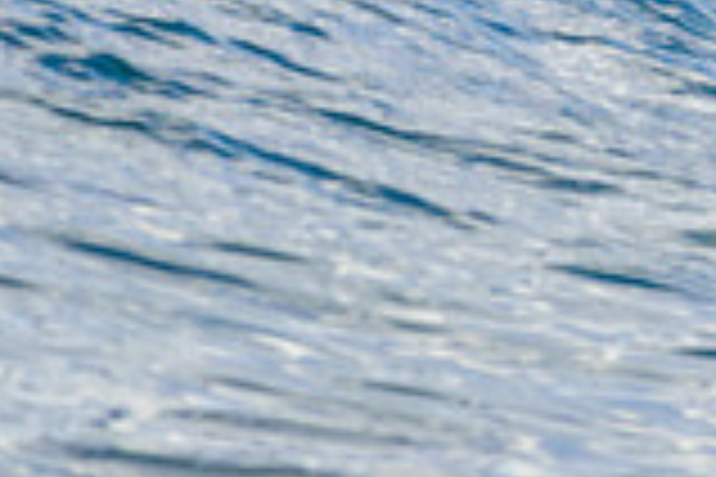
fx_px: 44408
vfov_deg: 0.6
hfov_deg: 0.9
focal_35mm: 2233
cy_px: -514
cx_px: 1196
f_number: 5.6
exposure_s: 1/2000
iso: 500
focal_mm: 500
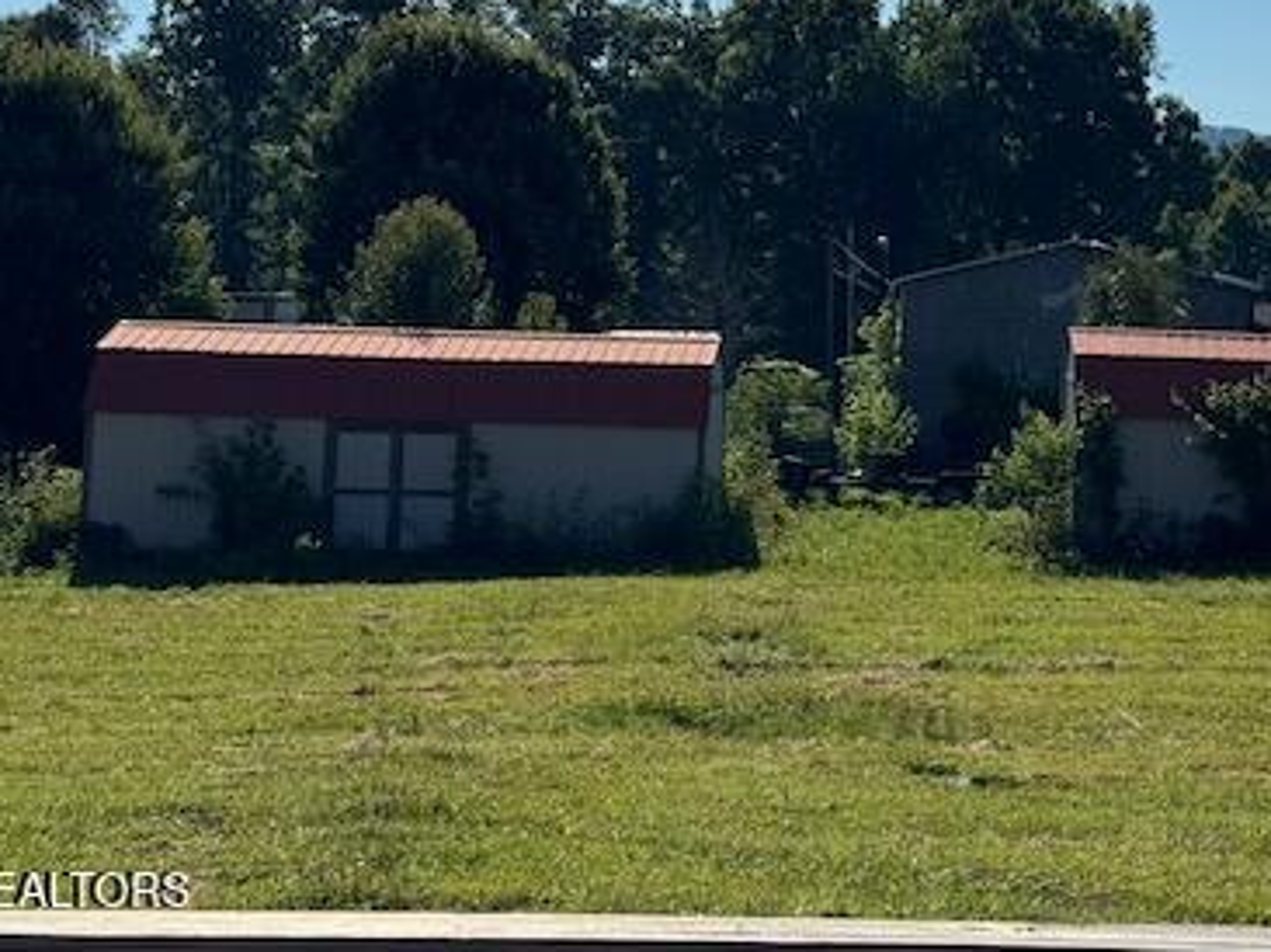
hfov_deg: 23.1
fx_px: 3082
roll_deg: -1.8
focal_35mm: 84
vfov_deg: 17.3
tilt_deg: +4.0
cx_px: 945
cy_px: 132
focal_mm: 6.76
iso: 64
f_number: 1.78
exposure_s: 1/12500
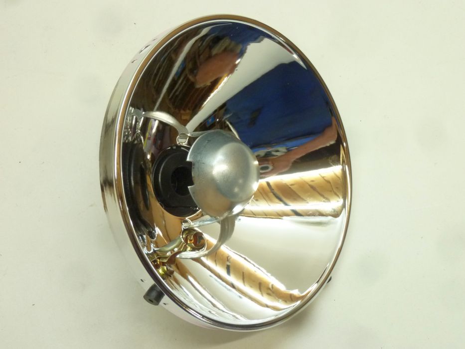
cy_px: 174
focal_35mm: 52
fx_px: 699
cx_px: 232
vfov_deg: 28.0
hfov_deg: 36.8
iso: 250
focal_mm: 8.5
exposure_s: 1/40
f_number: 3.8
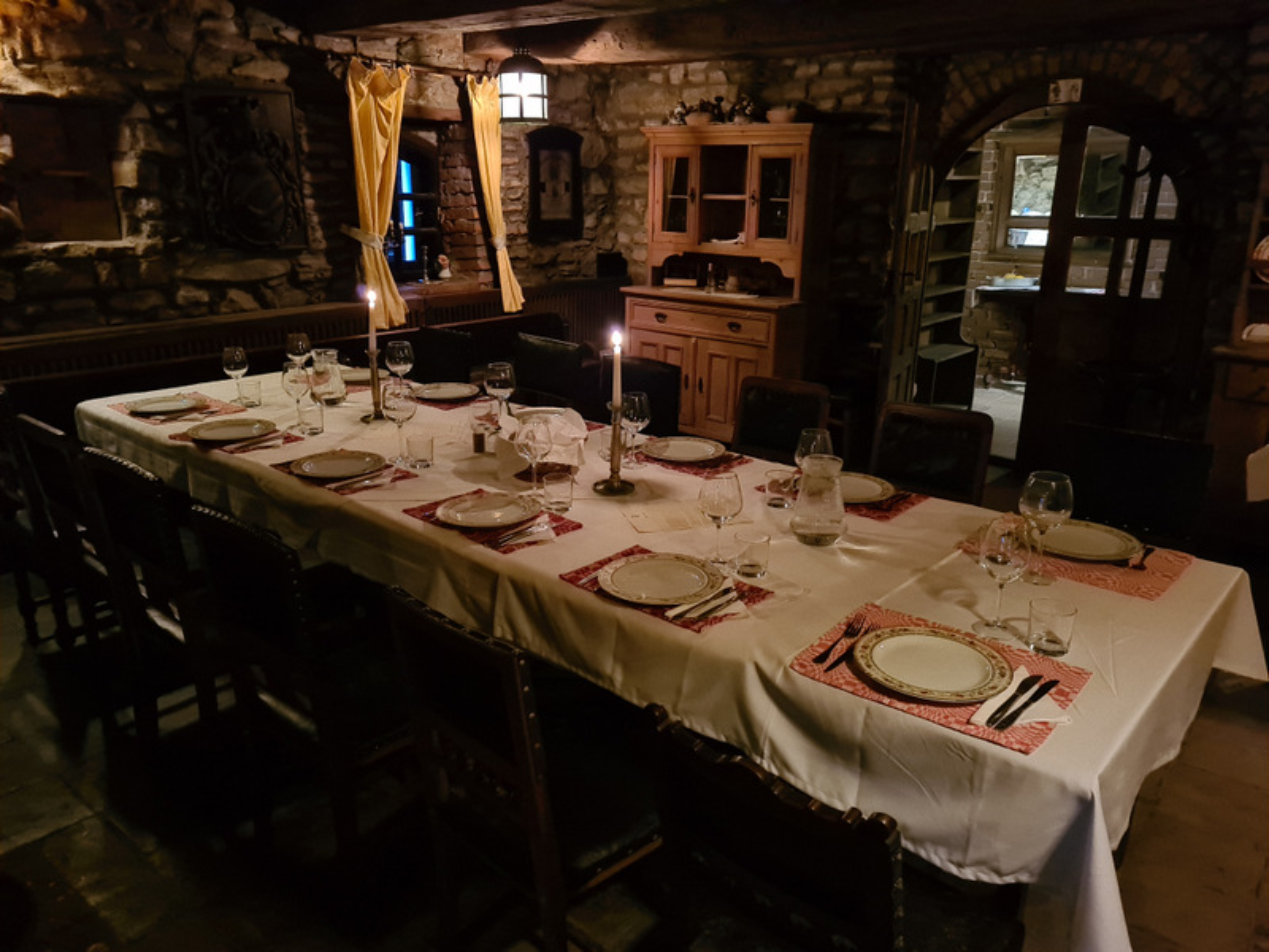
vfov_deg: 53.1
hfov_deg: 67.3
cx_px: 634
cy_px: 476
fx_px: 953
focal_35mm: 26
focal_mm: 5.4
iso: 1250
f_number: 1.8
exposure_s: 1/25
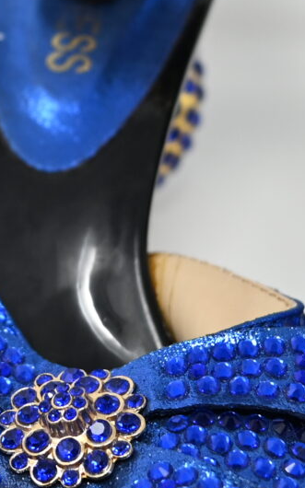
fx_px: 2621
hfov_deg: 6.6
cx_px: -52
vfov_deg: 10.6
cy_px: 103
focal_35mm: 197
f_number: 3.5
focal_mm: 40
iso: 400
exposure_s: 1/250
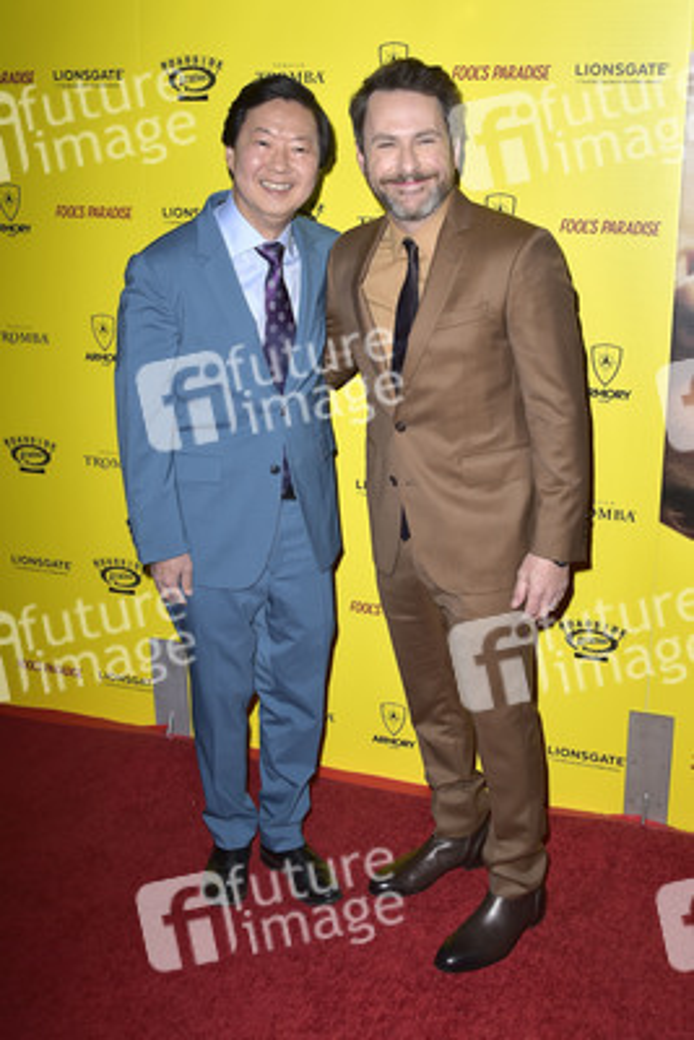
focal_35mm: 34
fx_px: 982
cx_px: 347
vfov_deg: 55.8
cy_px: 520
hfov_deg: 38.9
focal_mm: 34
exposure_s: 1/250
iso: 250
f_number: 6.3
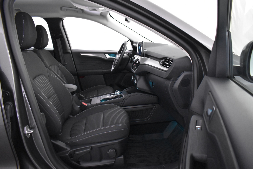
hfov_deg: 67.4
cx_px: 126
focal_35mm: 27
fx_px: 190
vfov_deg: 47.9
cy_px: 84
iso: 3200
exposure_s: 1/20
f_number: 3.5
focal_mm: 18
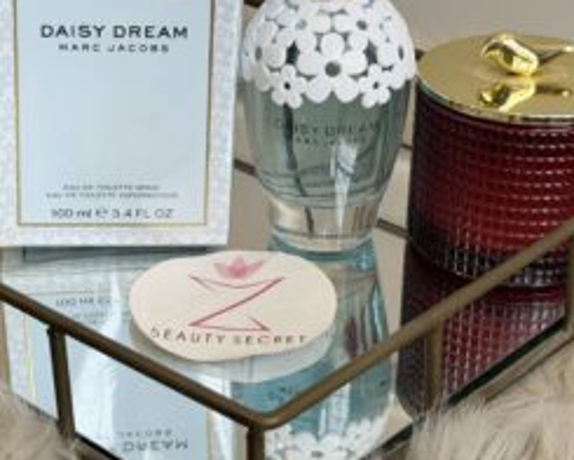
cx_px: 227
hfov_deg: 22.2
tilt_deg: -25.8
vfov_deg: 17.8
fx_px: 1461
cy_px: 153
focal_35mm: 86
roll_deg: +0.3
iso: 80
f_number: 1.78
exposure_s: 1/100
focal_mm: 6.76
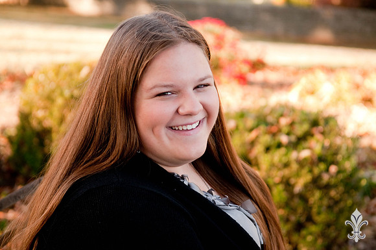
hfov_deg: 24.6
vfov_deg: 16.5
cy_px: 125
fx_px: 860
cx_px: 188
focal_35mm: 82
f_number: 2.8
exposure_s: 1/250
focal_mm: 55
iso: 200
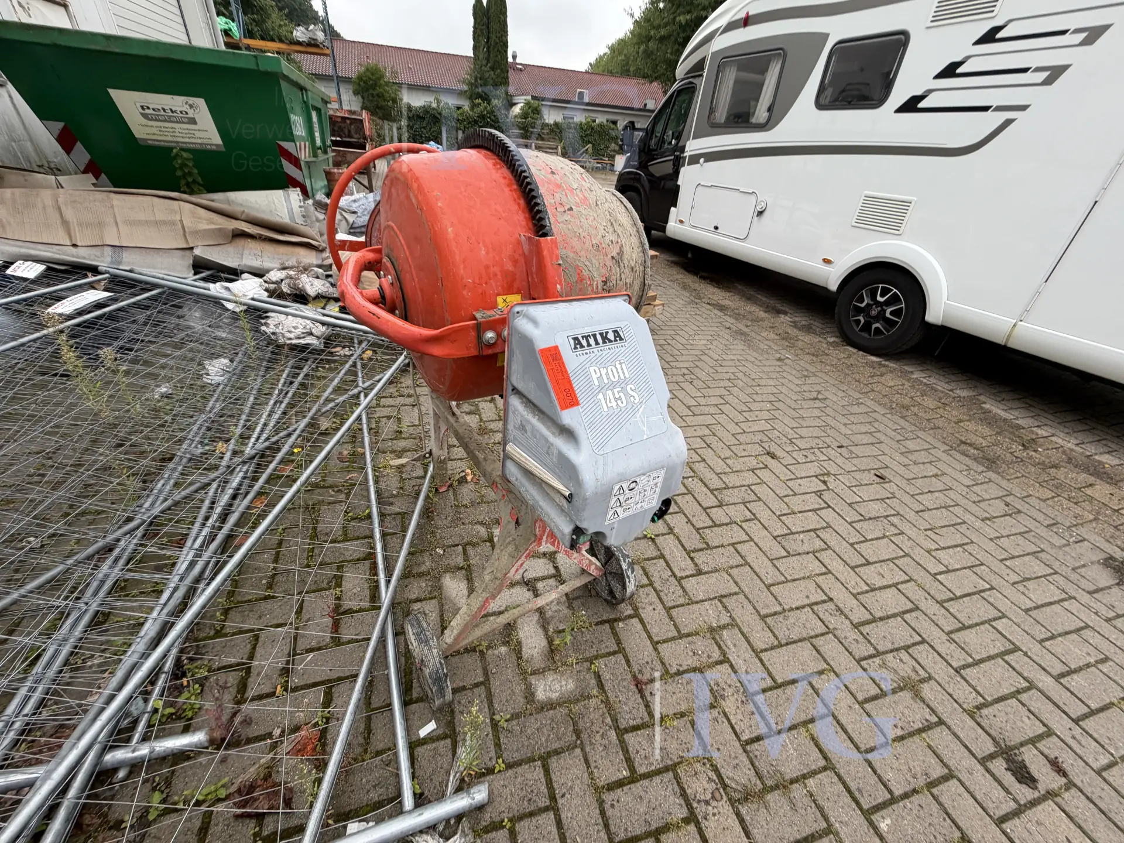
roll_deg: -0.4
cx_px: 562
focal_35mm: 14
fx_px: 455
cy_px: 422
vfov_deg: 85.7
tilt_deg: -29.0
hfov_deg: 102.1
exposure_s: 1/123
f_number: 2.2
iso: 40
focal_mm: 2.22
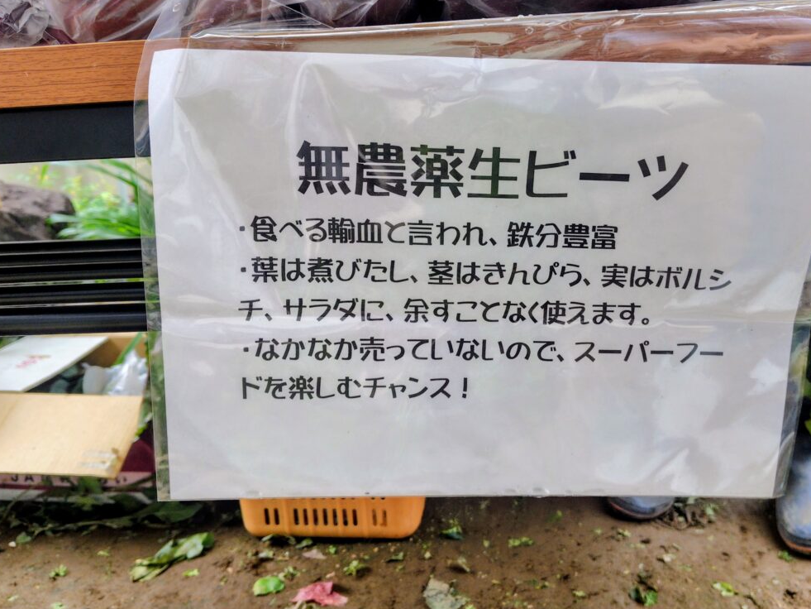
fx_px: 703
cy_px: 271
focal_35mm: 30
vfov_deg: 46.7
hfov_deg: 59.8
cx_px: 452
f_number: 1.9
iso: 106
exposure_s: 1/120
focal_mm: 5.6
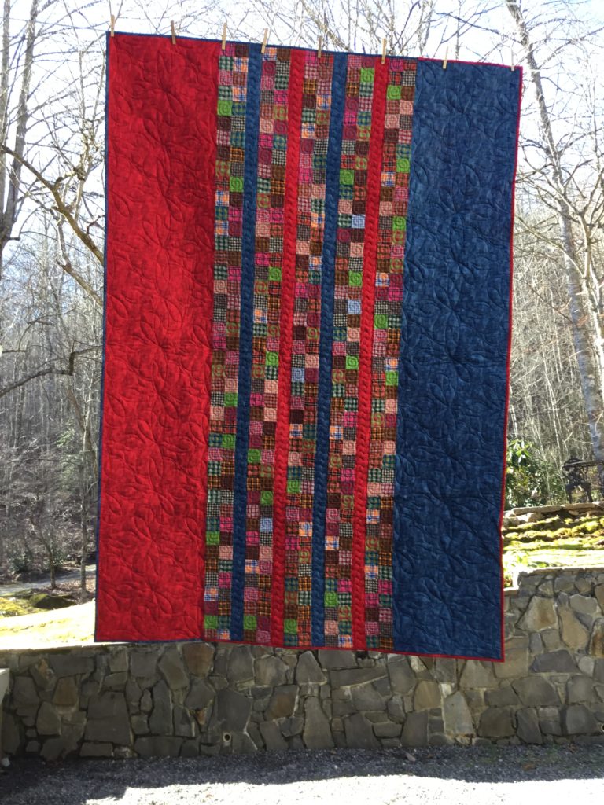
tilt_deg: +12.9
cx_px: 302
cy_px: 402
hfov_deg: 45.4
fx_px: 721
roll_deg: +3.5
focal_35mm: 31
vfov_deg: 58.4
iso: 40
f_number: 2.4
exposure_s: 1/120
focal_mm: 3.3
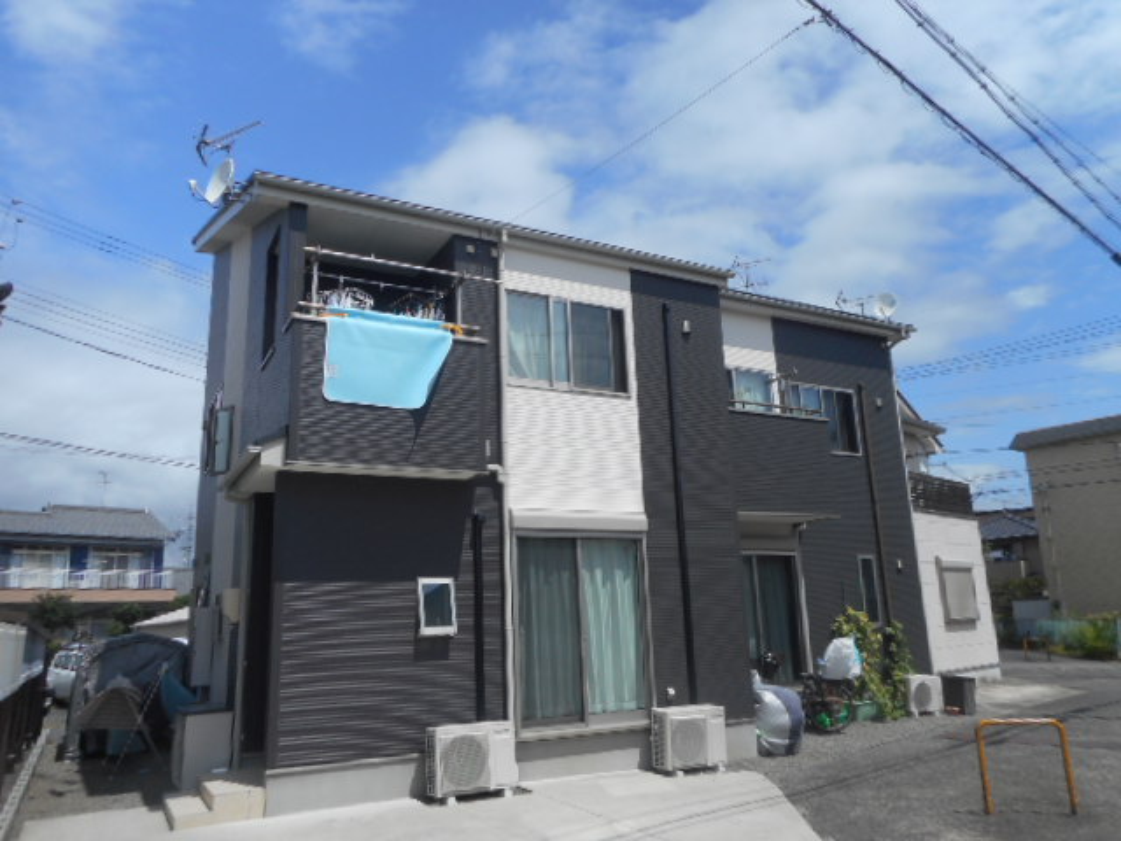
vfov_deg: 54.9
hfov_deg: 69.4
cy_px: 420
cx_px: 560
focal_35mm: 25
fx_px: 810
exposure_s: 1/1250
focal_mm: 4.5
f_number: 3.7
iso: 80
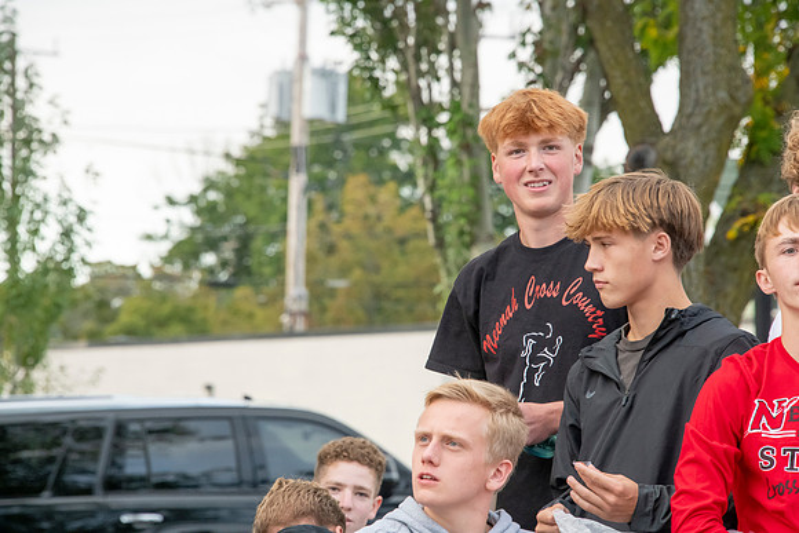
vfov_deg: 5.5
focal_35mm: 250
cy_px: 266
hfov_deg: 8.2
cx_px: 400
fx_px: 5550
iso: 3200
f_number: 11
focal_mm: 250
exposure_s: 1/320
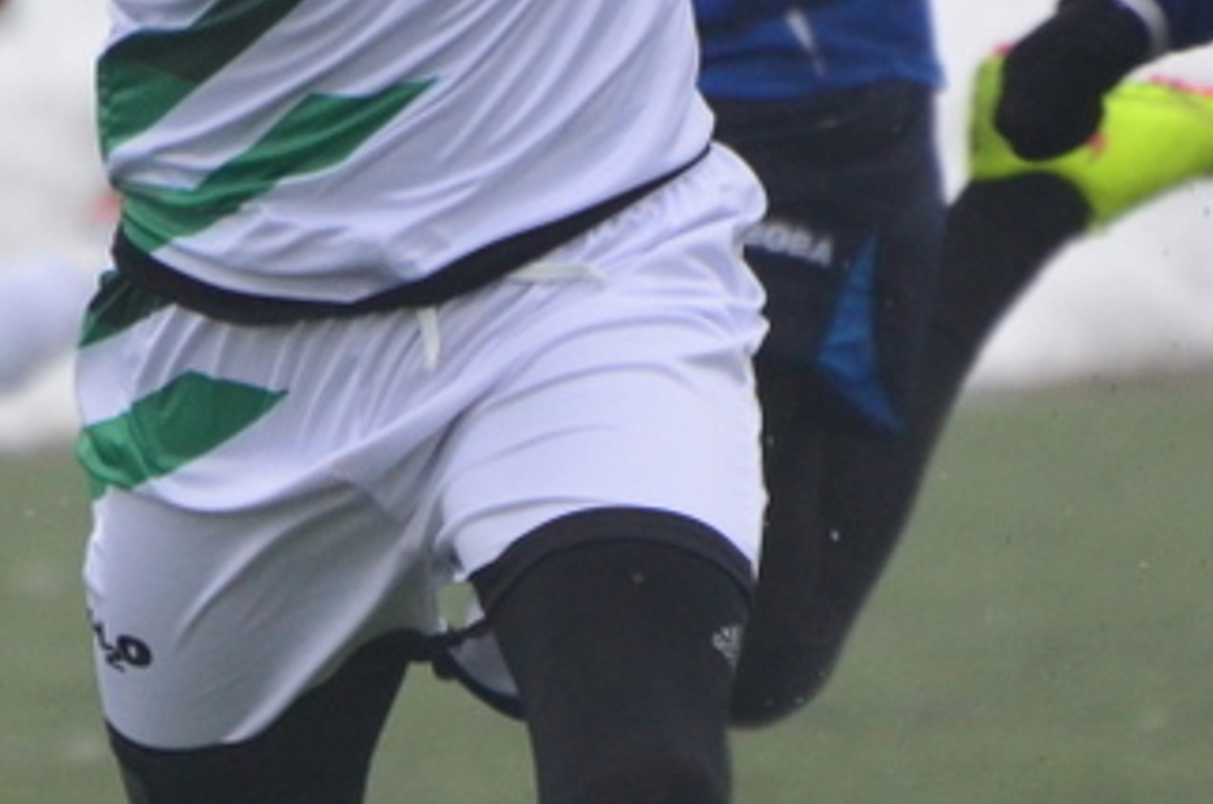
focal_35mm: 1673
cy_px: 607
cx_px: 169
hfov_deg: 1.2
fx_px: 56259
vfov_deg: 0.8
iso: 1250
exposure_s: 1/800
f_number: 5.6
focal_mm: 300
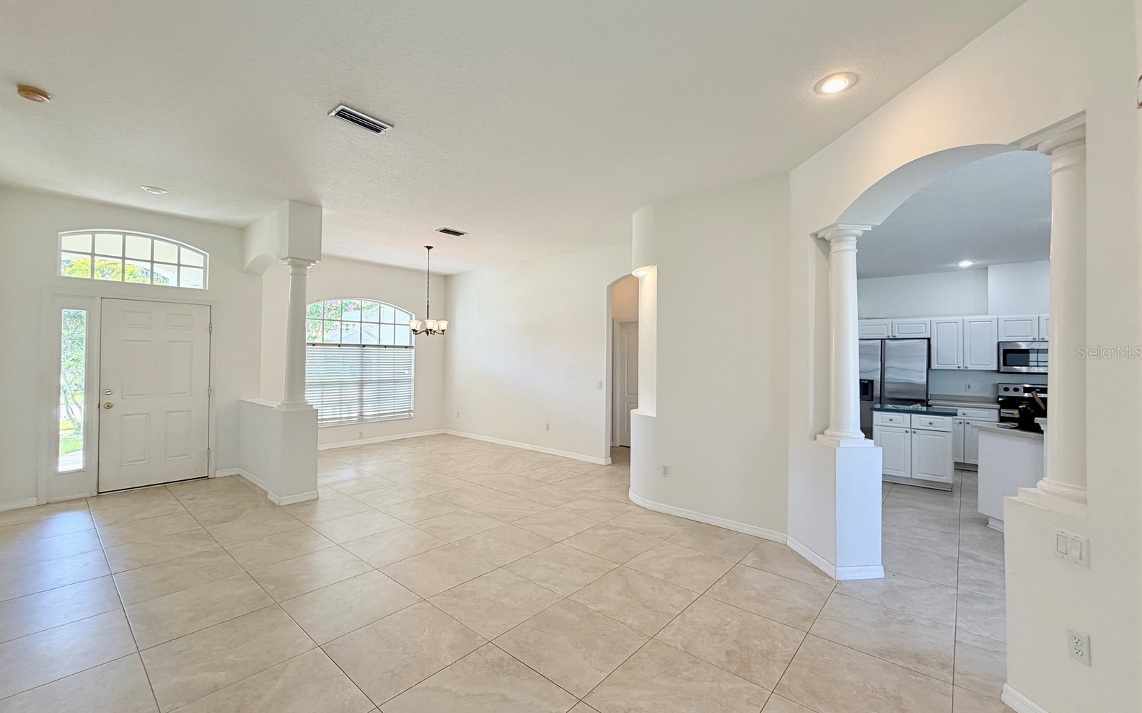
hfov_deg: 101.5
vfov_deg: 74.8
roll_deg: -0.8
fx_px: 467
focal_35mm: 15
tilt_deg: -0.2
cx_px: 568
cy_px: 352
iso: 100
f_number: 2.2
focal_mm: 2.22
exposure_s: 1/120
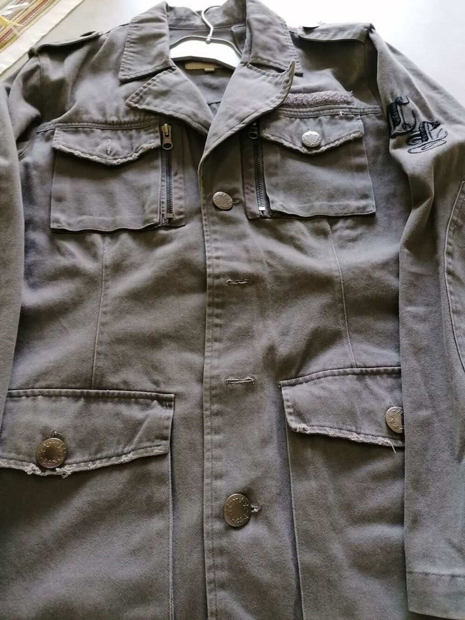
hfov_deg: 51.4
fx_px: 484
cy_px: 310
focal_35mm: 27
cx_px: 232
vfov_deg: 65.3
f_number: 1.8
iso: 250
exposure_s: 1/33.3
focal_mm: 4.75
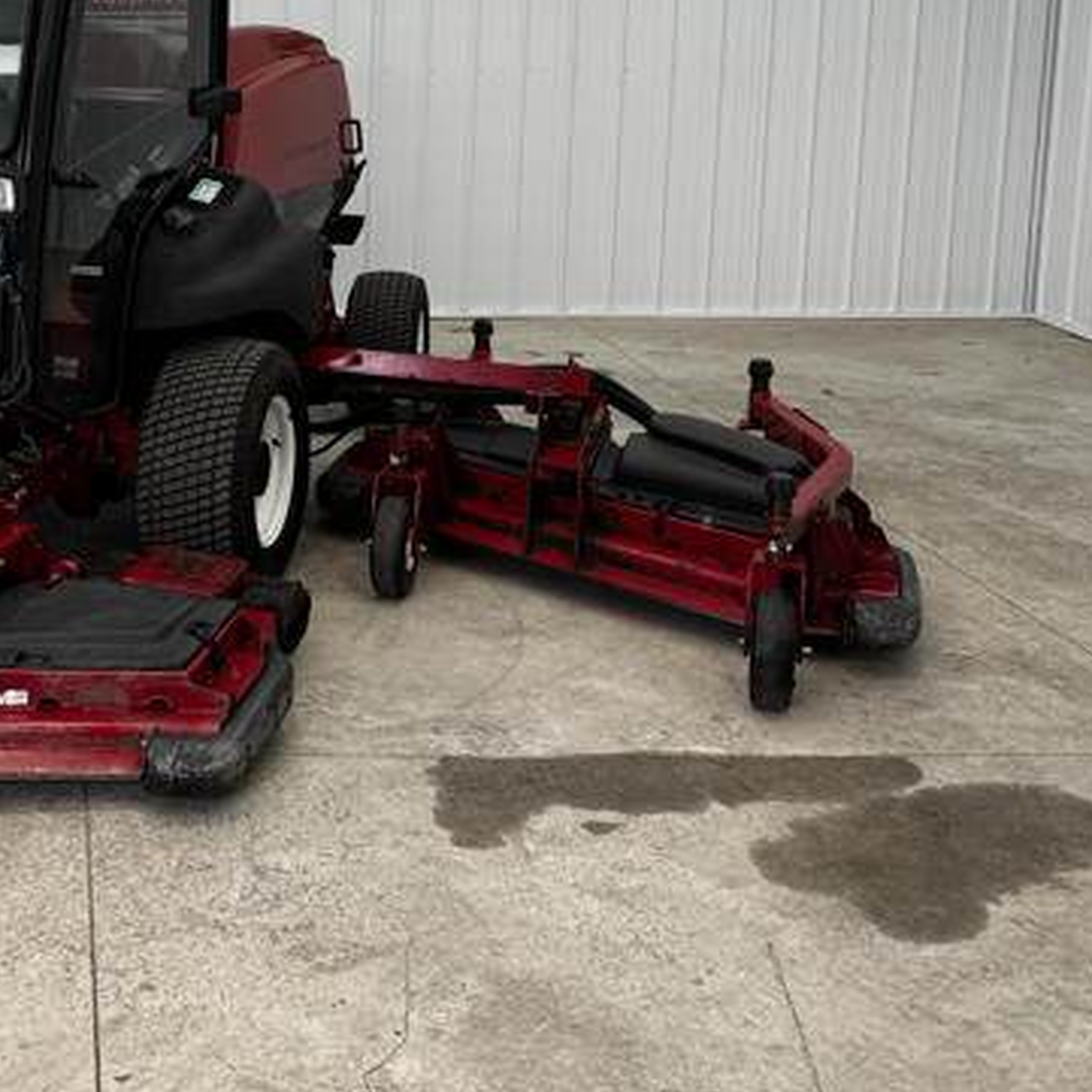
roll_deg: +0.2
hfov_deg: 33.5
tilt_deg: -8.8
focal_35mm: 47
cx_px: 42
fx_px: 1677
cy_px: 221
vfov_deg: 34.9
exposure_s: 1/134
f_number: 1.78
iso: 50
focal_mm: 6.76
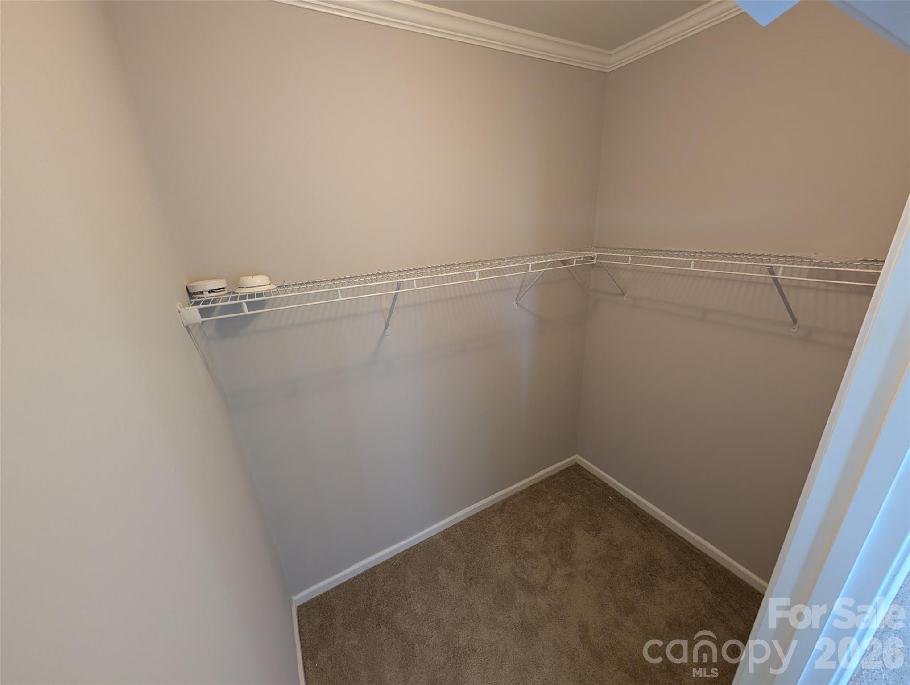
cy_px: 342
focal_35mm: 12
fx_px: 316
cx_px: 455
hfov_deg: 110.5
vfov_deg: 94.6
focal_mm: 2.02
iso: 277
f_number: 1.7
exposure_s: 1/60
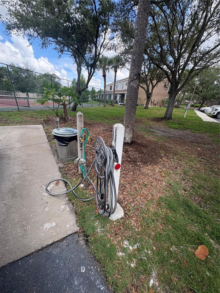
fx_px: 119
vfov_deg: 102.1
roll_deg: -3.0
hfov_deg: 85.7
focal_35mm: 14
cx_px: 110
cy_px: 146
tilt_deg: -20.9
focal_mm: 2.22
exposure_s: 1/565
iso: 64
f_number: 2.2
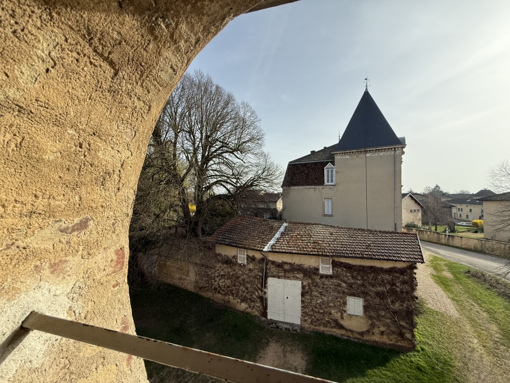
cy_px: 192
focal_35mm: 14
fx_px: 206
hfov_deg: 102.1
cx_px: 255
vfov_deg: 85.7
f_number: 2.2
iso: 64
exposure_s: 1/1235
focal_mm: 2.22
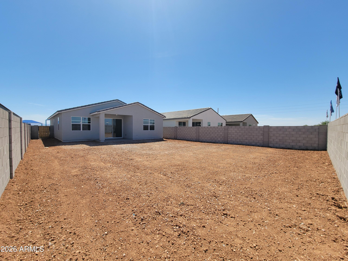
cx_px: 174
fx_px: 131
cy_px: 130
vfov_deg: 89.9
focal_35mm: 13
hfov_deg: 106.2
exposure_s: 1/1962
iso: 50
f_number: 2.2
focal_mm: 2.2
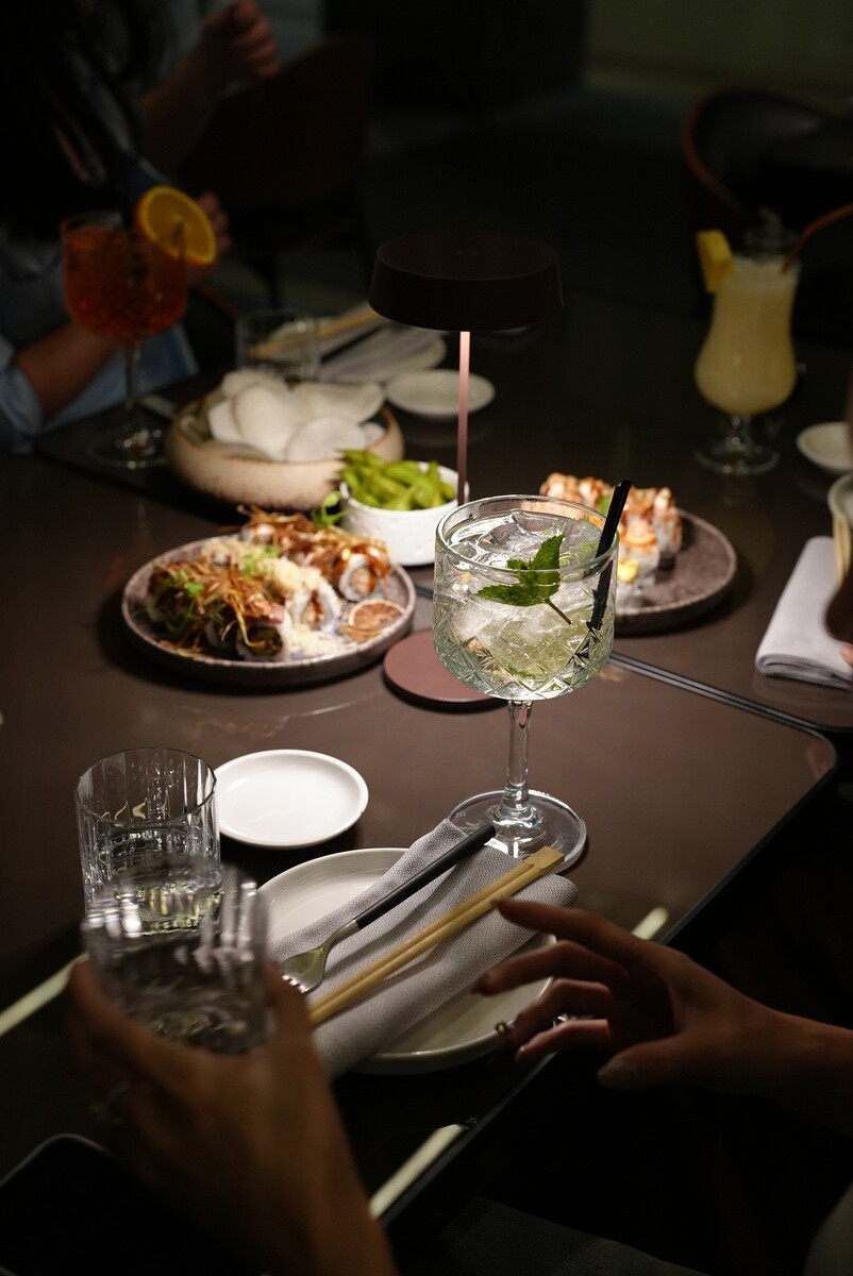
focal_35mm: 50
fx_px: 1774
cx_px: 426
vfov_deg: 39.6
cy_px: 638
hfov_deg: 27.0
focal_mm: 50
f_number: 4
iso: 3200
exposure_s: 1/160
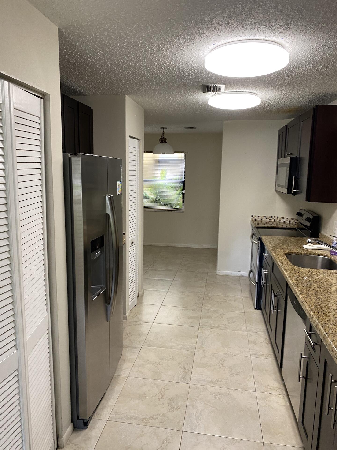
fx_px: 337
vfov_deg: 67.3
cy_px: 225
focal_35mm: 26
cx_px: 168
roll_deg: -1.4
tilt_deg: -10.3
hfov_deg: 53.1
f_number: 1.8
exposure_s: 1/60
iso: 100
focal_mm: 4.25
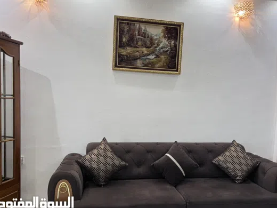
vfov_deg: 44.0
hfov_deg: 56.7
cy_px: 119
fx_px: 256
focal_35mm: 32
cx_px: 154
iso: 100
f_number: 1.5
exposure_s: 1/50
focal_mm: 5.7
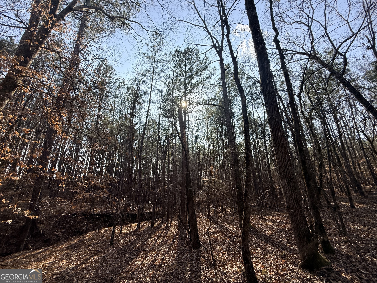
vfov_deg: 85.7
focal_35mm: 14
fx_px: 152
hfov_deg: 102.1
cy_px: 142
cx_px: 188
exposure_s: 1/1145
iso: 50
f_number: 2.2
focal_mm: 2.22
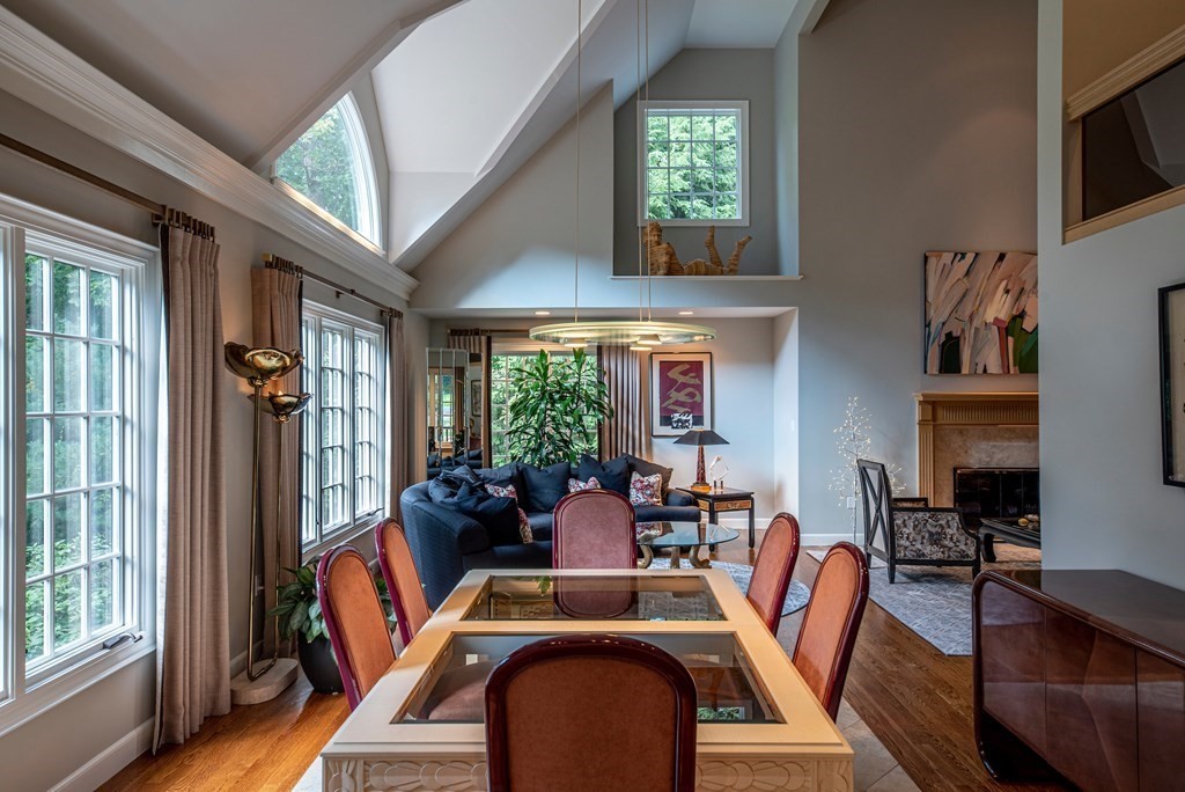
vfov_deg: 53.2
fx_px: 790
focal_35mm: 24
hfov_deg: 73.7
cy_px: 396
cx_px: 592
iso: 200
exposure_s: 1/10
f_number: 8
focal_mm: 24
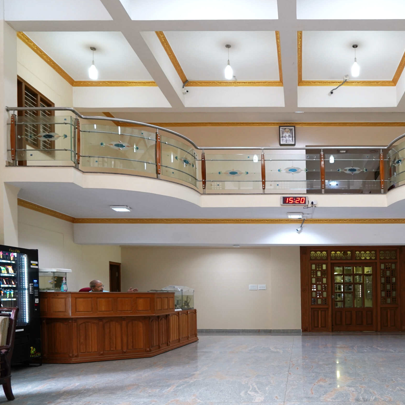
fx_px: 410
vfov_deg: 52.5
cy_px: 205
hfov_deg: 50.4
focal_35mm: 31
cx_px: 303
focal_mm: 24
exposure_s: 1/30
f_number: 5.6
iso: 1000
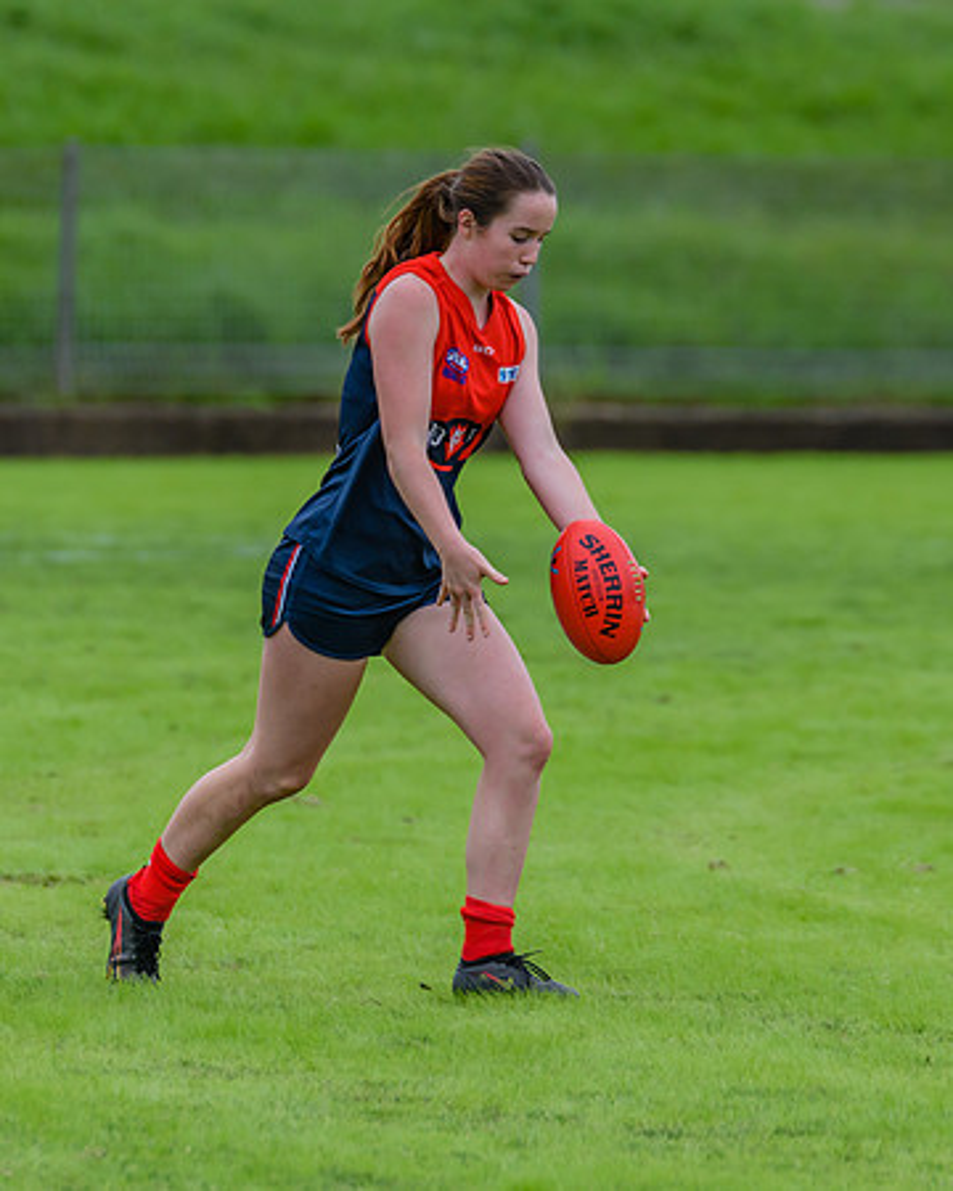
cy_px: 599
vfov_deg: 2.4
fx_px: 28429
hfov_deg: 1.9
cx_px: 459
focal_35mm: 806
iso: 800
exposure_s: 1/2000
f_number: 5.6
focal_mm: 420
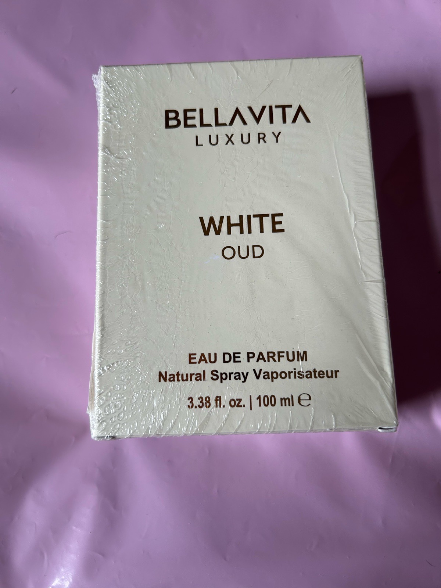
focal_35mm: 26
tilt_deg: -81.6
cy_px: 294
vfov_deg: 67.3
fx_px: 442
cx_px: 220
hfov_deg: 53.1
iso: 40
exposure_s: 1/121
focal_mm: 5.7
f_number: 1.5
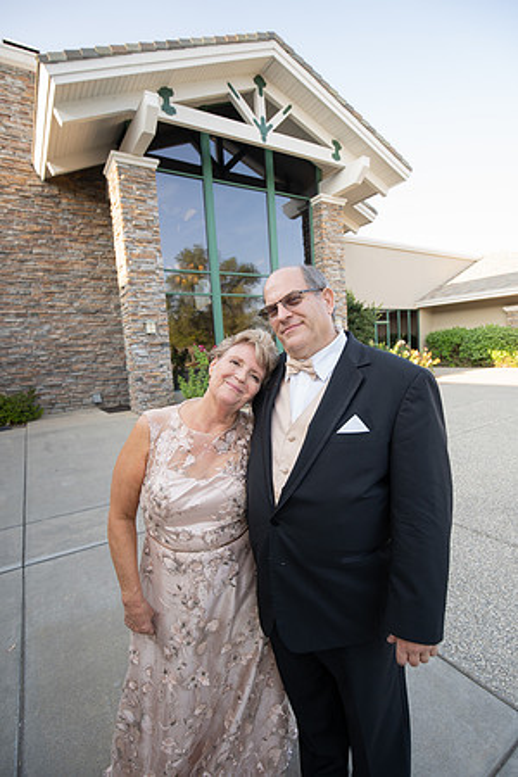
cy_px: 388
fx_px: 367
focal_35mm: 17
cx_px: 259
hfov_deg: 70.4
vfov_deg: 93.3
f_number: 5.6
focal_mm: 17
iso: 320
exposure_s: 1/250
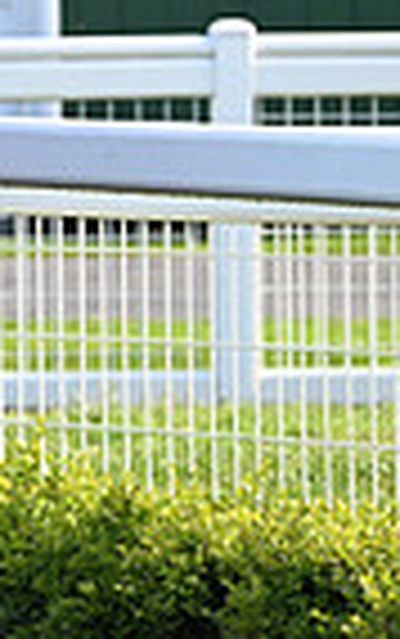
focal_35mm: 541
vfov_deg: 3.9
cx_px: -764
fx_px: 9417
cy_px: 169
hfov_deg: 2.4
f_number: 5.6
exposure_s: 1/800
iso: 500
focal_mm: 130
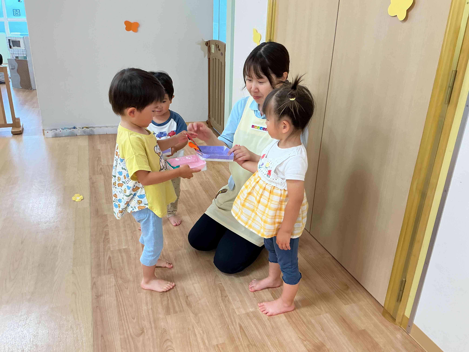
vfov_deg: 48.2
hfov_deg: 61.7
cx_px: 234
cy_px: 176
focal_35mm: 29
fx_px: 393
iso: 50
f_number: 1.8
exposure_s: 1/120
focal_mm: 3
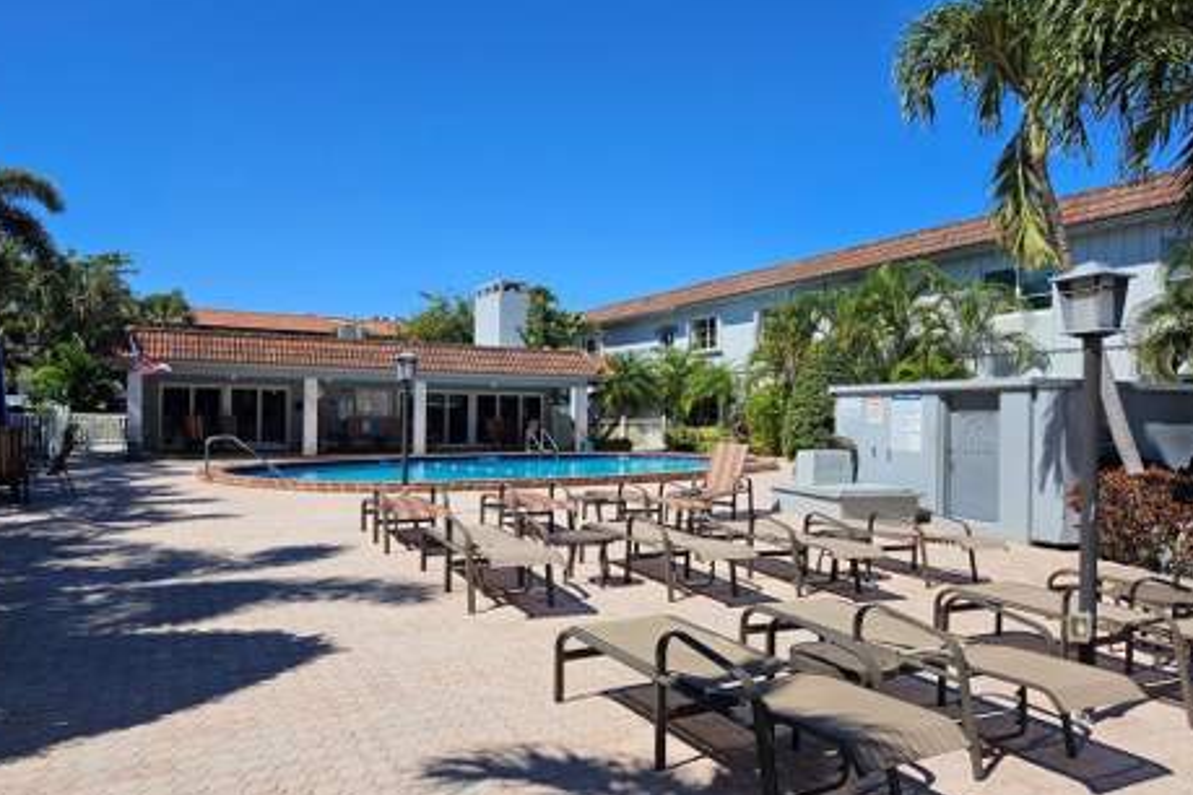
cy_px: 405
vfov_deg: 51.3
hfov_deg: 71.5
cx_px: 587
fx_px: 828
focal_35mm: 25
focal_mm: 5.4
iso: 25
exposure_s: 1/2843
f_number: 1.8
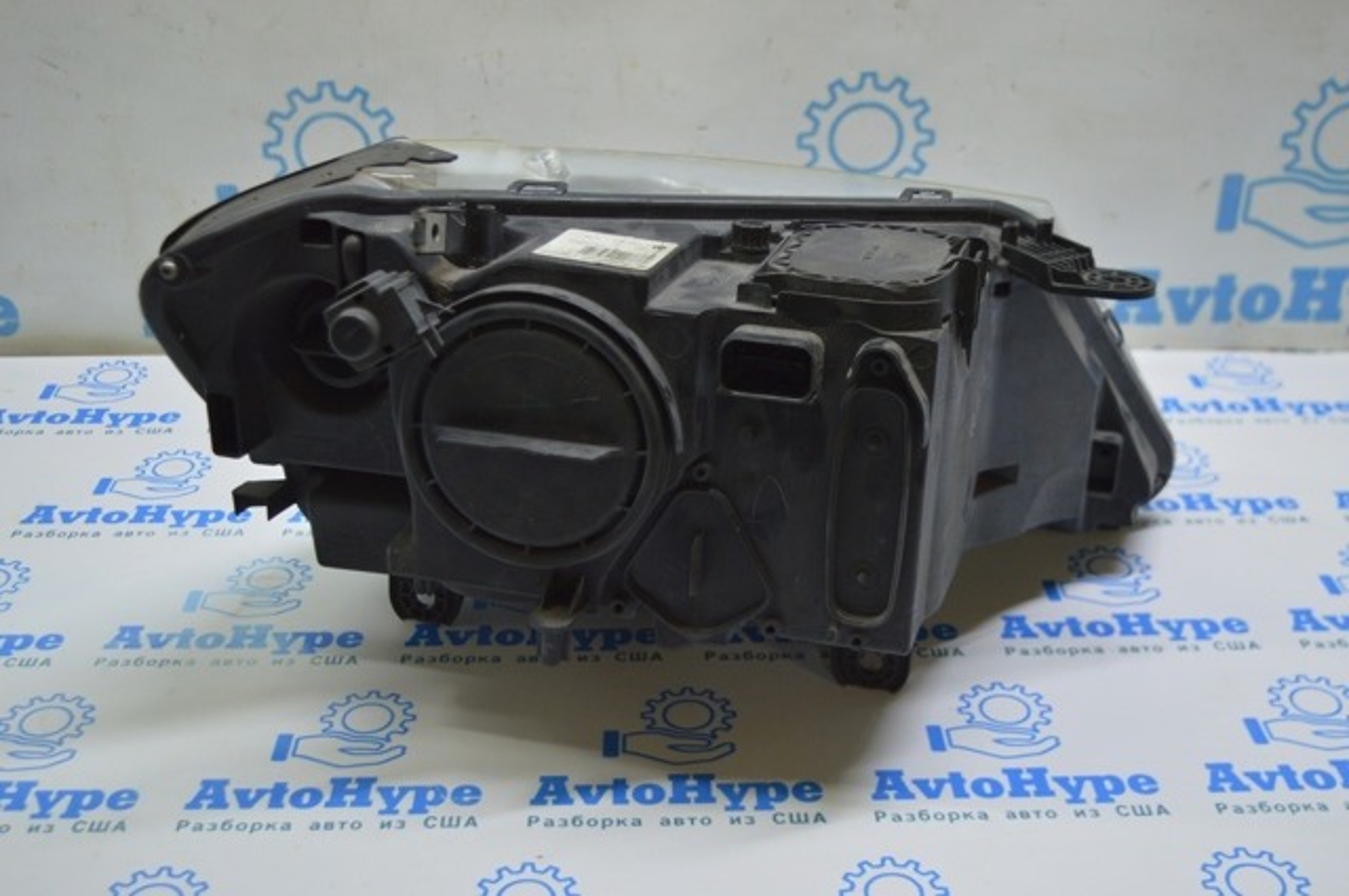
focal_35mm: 45
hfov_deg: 43.7
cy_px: 448
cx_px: 674
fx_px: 1684
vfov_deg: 29.8
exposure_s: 1/50
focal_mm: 30
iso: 400
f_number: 4.2
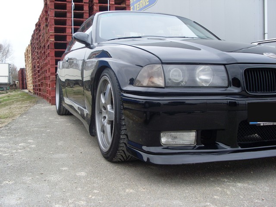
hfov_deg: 49.0
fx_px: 303
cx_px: 138
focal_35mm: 38
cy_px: 104
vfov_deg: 37.7
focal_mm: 6.3
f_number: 3
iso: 80
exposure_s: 1/180
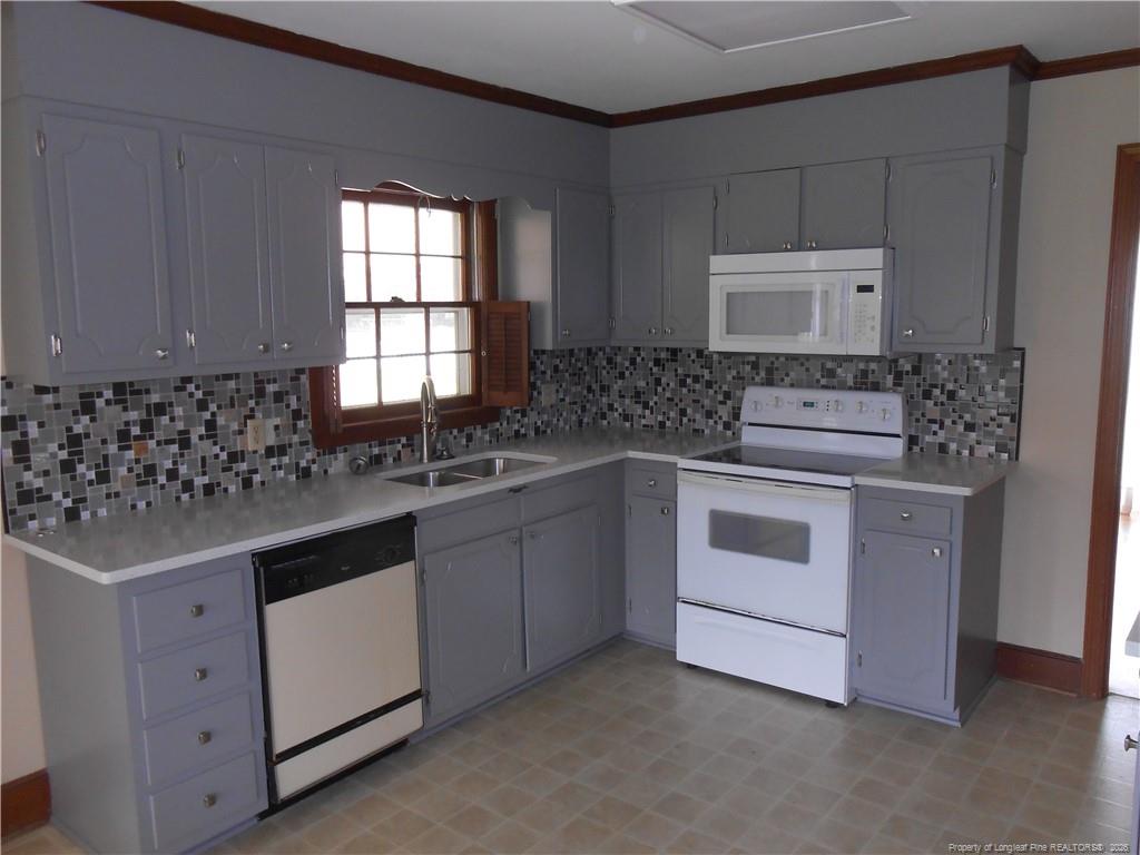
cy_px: 428
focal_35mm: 26
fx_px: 856
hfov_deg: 67.3
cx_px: 570
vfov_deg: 53.1
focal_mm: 4.6
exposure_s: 1/25
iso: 200
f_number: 3.5
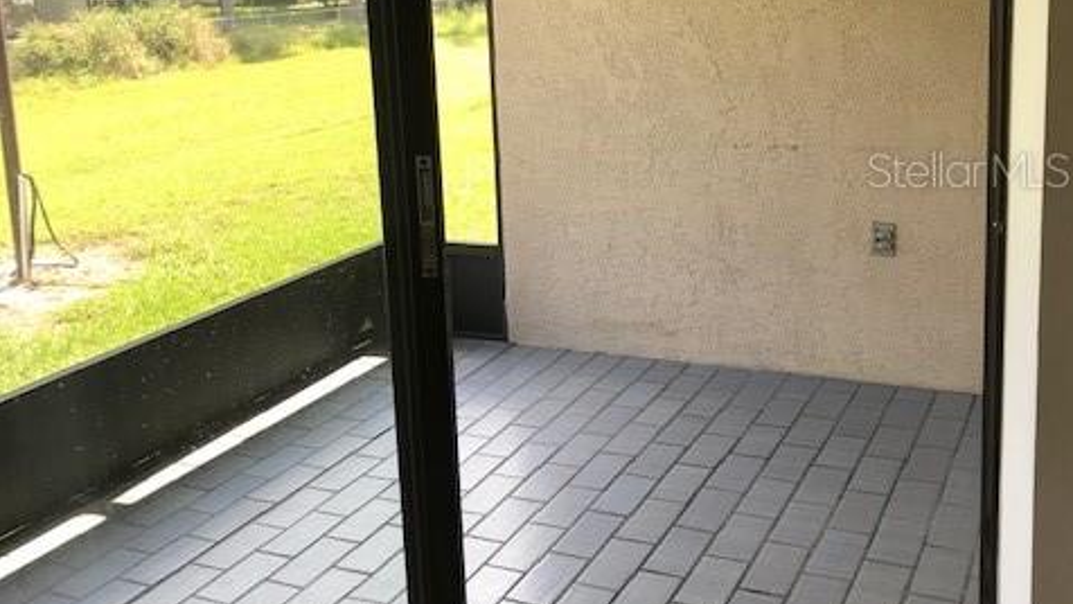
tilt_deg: -9.5
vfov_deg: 28.7
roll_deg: +3.4
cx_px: 539
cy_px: 169
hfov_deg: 49.4
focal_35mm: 41
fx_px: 1167
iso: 20
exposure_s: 1/166
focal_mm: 3.99
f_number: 1.8
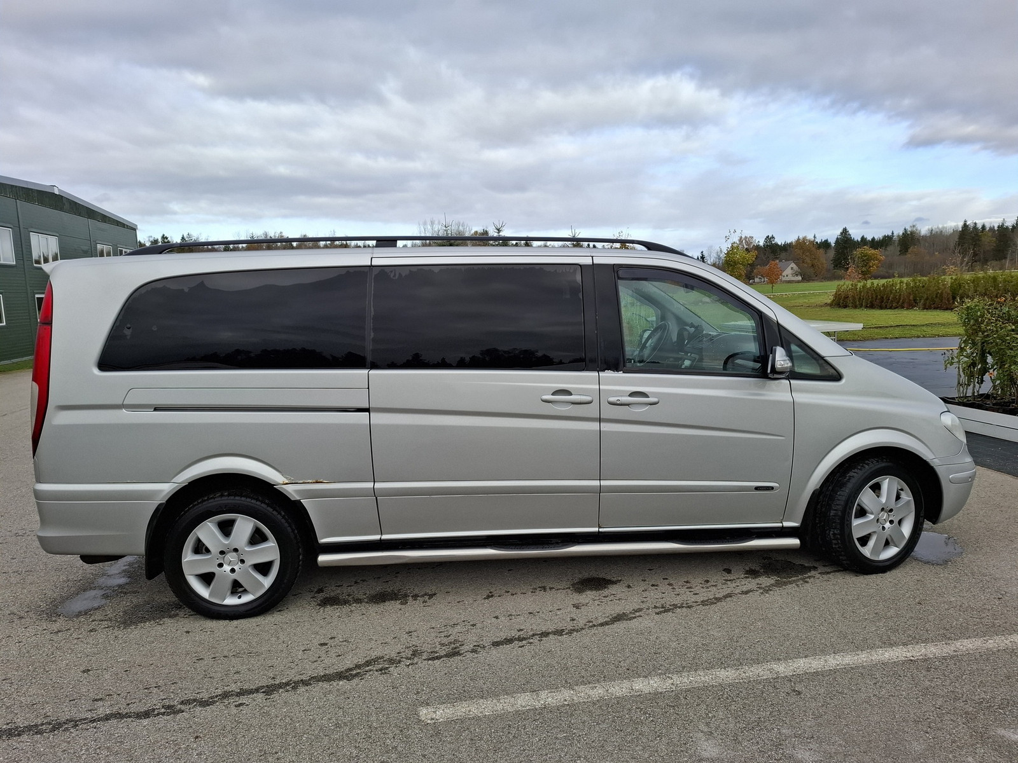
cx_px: 509
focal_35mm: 23
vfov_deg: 58.9
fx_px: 676
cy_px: 382
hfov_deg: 73.9
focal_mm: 5.54
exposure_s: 1/1004
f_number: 1.8
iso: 50
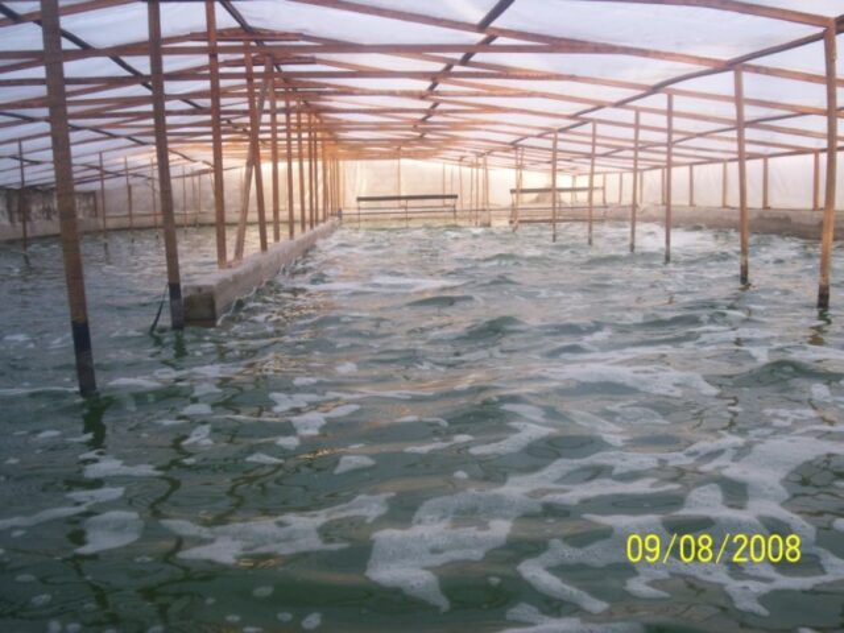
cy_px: 316
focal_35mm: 36
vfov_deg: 39.7
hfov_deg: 51.4
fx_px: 878
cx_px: 422
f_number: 4.5
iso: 100
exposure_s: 1/87.9
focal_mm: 5.9
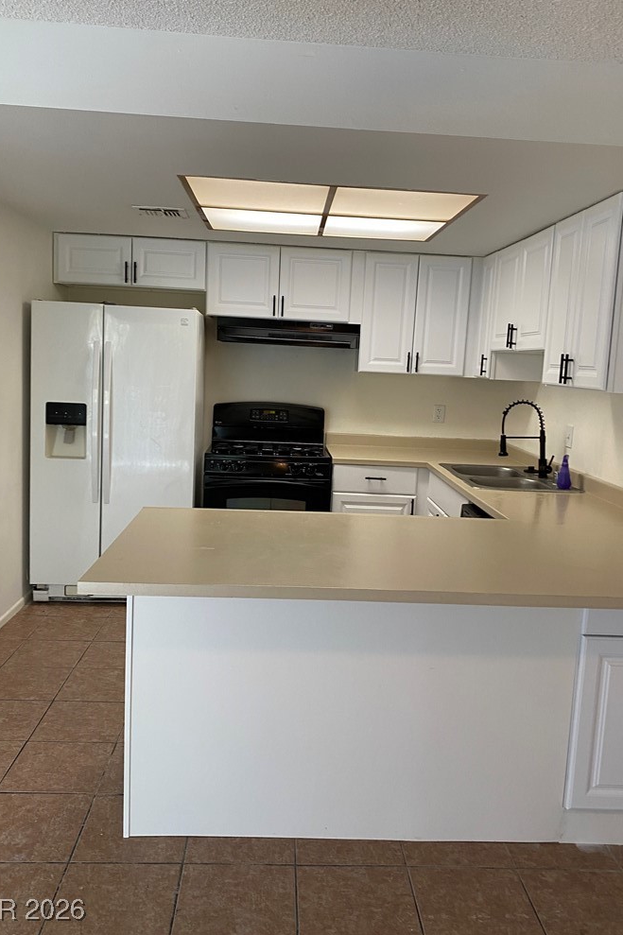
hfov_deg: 46.4
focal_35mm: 28
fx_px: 727
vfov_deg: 65.5
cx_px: 320
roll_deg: -3.4
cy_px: 453
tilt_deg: -5.8
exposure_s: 1/60
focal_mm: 4.25
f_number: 1.8
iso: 80
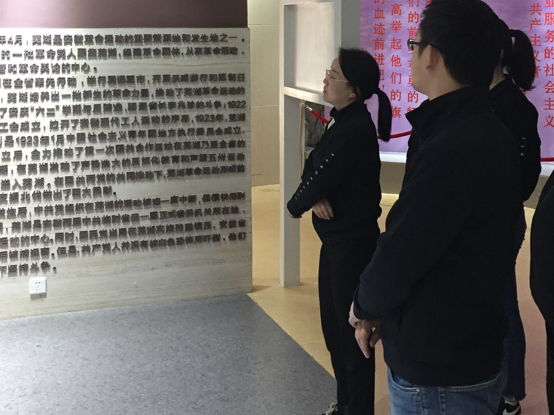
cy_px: 55
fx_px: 848
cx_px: 303
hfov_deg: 36.1
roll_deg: -0.8
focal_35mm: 53
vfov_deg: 26.7
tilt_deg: -2.1
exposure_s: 1/33
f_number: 2.2
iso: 200
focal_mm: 4.15
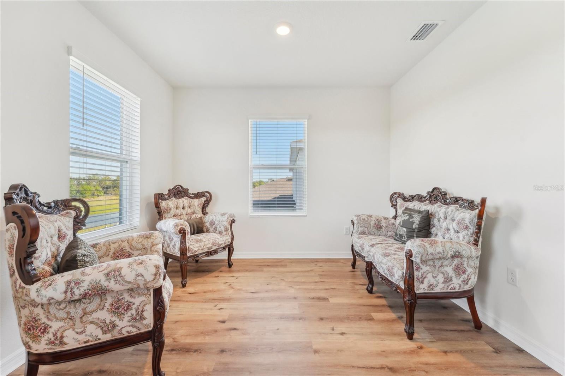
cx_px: 282
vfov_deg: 81.2
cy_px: 188
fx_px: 220
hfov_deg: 104.3
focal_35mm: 14
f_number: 8
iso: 400
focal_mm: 14
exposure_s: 1/25
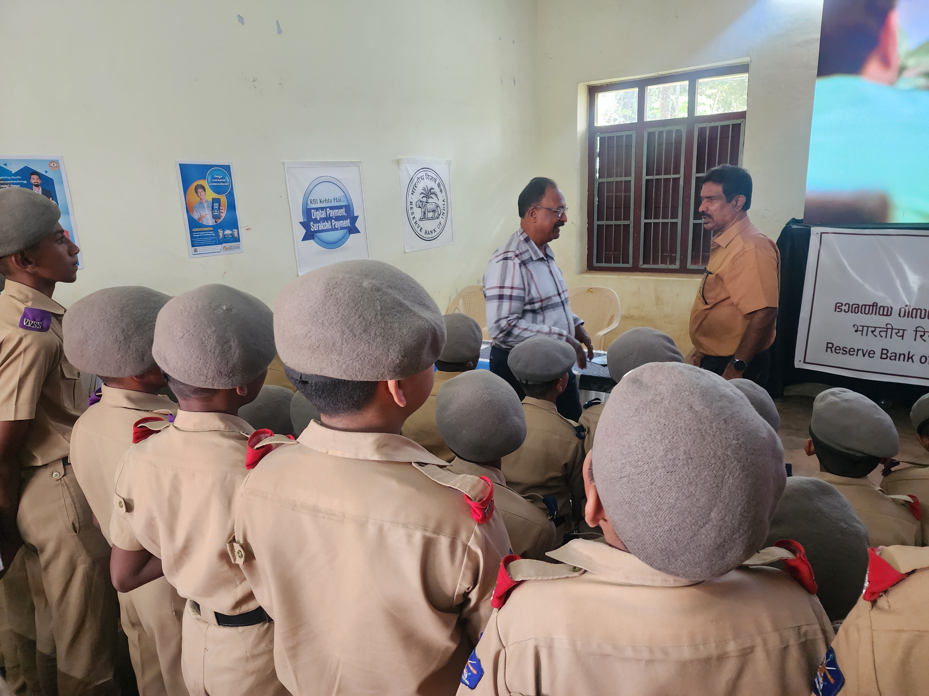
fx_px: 617
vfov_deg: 58.9
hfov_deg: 73.9
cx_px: 464
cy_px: 348
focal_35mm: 23
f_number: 1.8
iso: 1000
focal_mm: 6.4
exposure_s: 1/100
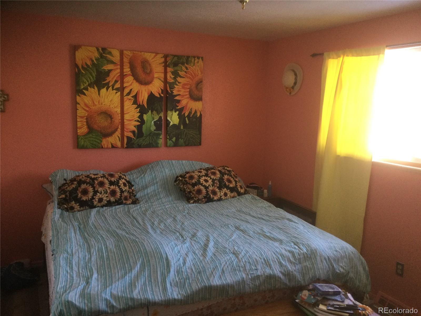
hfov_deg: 58.4
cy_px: 158
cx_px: 210
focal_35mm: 31
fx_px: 377
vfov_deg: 45.4
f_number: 2.4
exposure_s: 1/30
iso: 80
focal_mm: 3.3
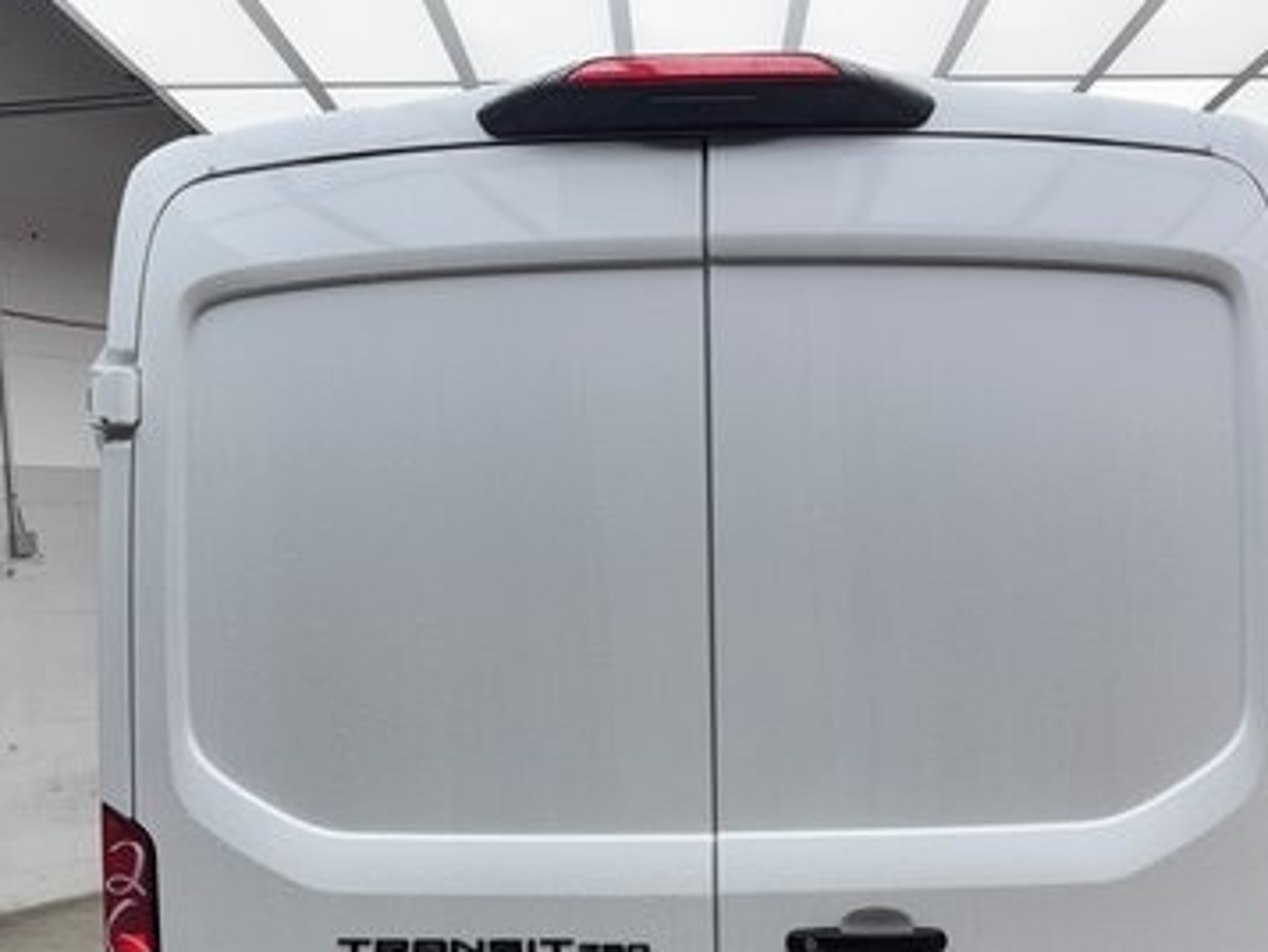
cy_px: 785
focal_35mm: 43
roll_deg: +1.2
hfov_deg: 43.7
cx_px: 728
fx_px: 1576
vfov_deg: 32.5
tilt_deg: -9.0
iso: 64
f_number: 1.78
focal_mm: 6.76
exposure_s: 1/235
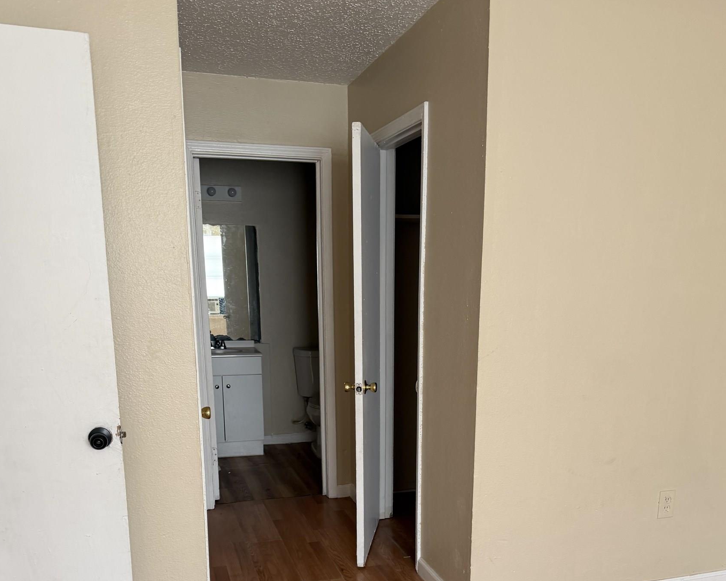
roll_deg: -0.8
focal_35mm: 32
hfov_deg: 55.7
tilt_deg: -14.5
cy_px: 445
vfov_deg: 44.1
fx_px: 687
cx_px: 368
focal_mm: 6.76
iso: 200
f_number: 1.78
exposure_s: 1/121
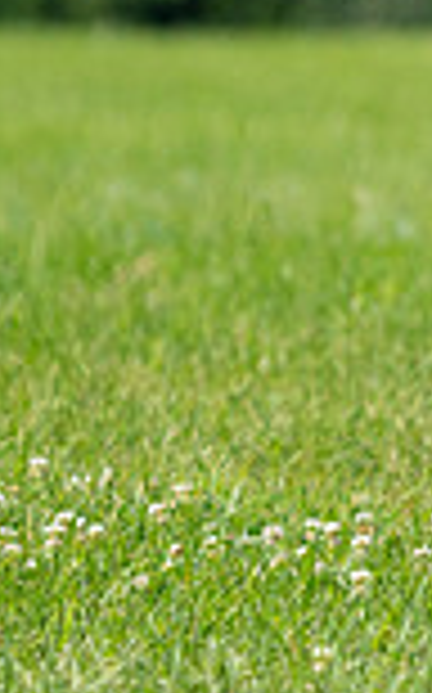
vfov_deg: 2.1
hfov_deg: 1.3
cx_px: 891
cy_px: -133
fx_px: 19231
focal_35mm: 1019
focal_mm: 266
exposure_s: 1/4000
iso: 1250
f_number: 5.6
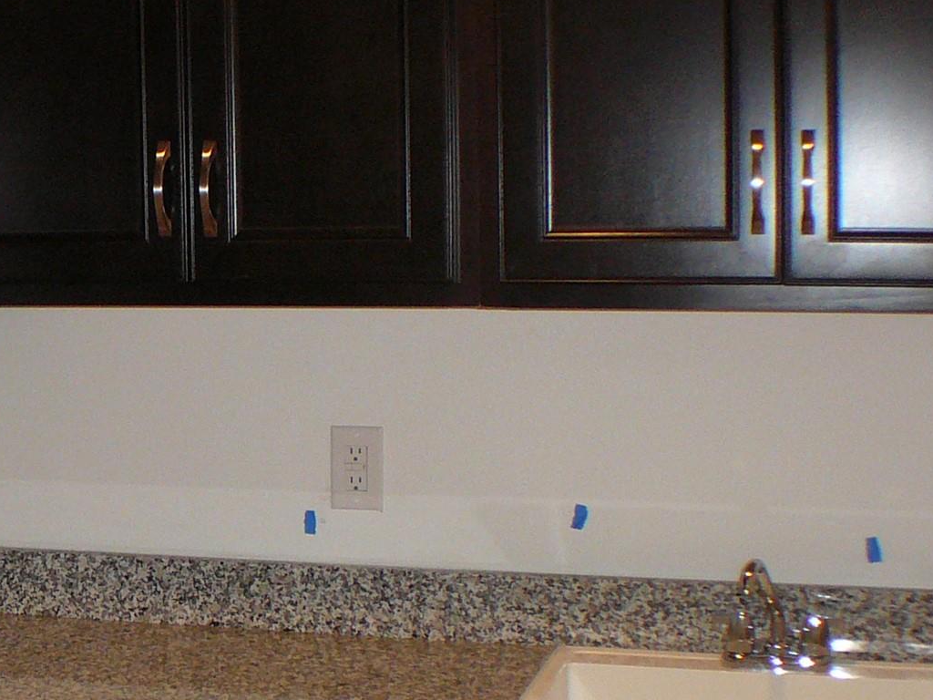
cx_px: 209
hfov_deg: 20.7
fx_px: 2534
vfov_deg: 15.7
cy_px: 452
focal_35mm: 94
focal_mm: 7
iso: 200
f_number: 3.3
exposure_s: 1/30
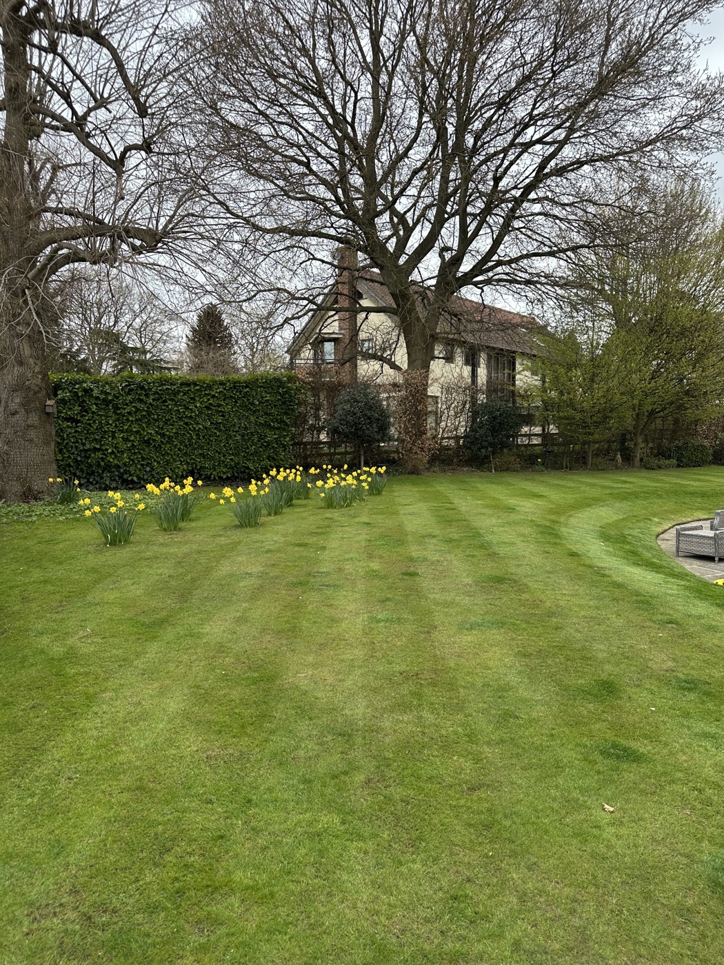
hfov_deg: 56.8
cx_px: 362
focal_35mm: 24
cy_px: 482
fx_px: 669
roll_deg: +0.3
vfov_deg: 71.6
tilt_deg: -3.0
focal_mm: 6.86
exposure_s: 1/529
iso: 80
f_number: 1.78
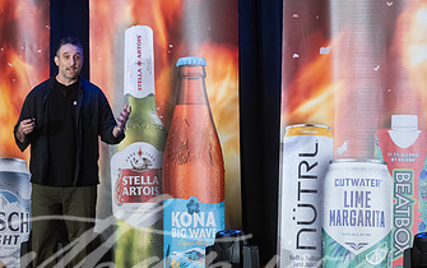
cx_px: 99
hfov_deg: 5.8
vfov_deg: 3.7
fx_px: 4181
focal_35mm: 359
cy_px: 122
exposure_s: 1/200
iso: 5000
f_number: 2.8
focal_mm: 200
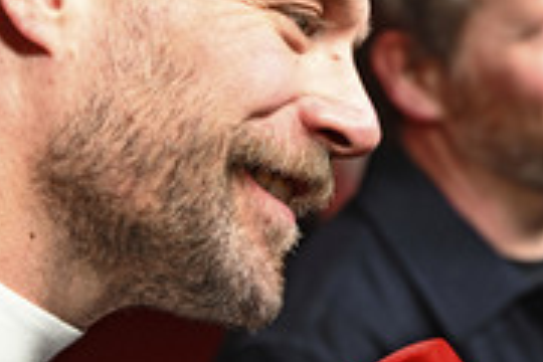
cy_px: 84
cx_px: 198
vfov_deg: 5.5
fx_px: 3786
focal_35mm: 251
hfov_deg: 8.2
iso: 1000
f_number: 6.3
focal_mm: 100
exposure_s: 1/160
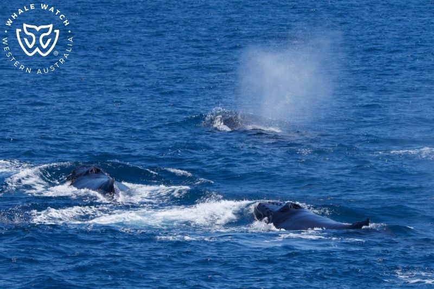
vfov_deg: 6.2
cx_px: 217
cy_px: 144
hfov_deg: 9.4
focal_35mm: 220
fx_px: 2652
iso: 1000
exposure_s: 1/3200
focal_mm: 220
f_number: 8
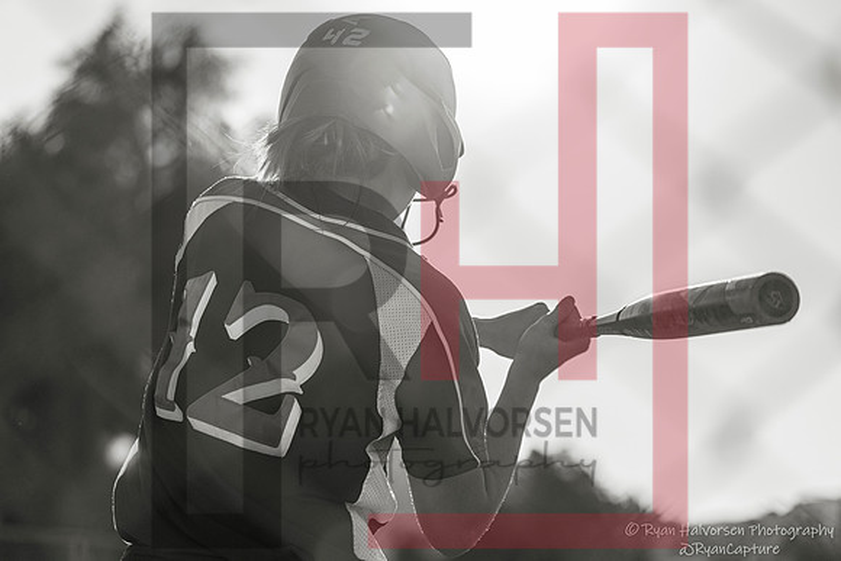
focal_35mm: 107
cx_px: 307
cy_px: 220
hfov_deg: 19.1
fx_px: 2492
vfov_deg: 12.8
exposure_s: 1/2500
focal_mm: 84
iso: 100
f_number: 2.8
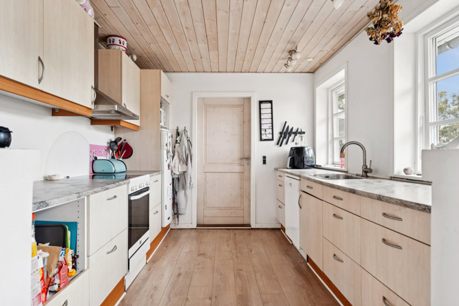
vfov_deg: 59.5
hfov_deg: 81.2
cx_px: 230
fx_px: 268
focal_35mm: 21
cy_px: 153
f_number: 5
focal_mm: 21
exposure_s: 1/40
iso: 400
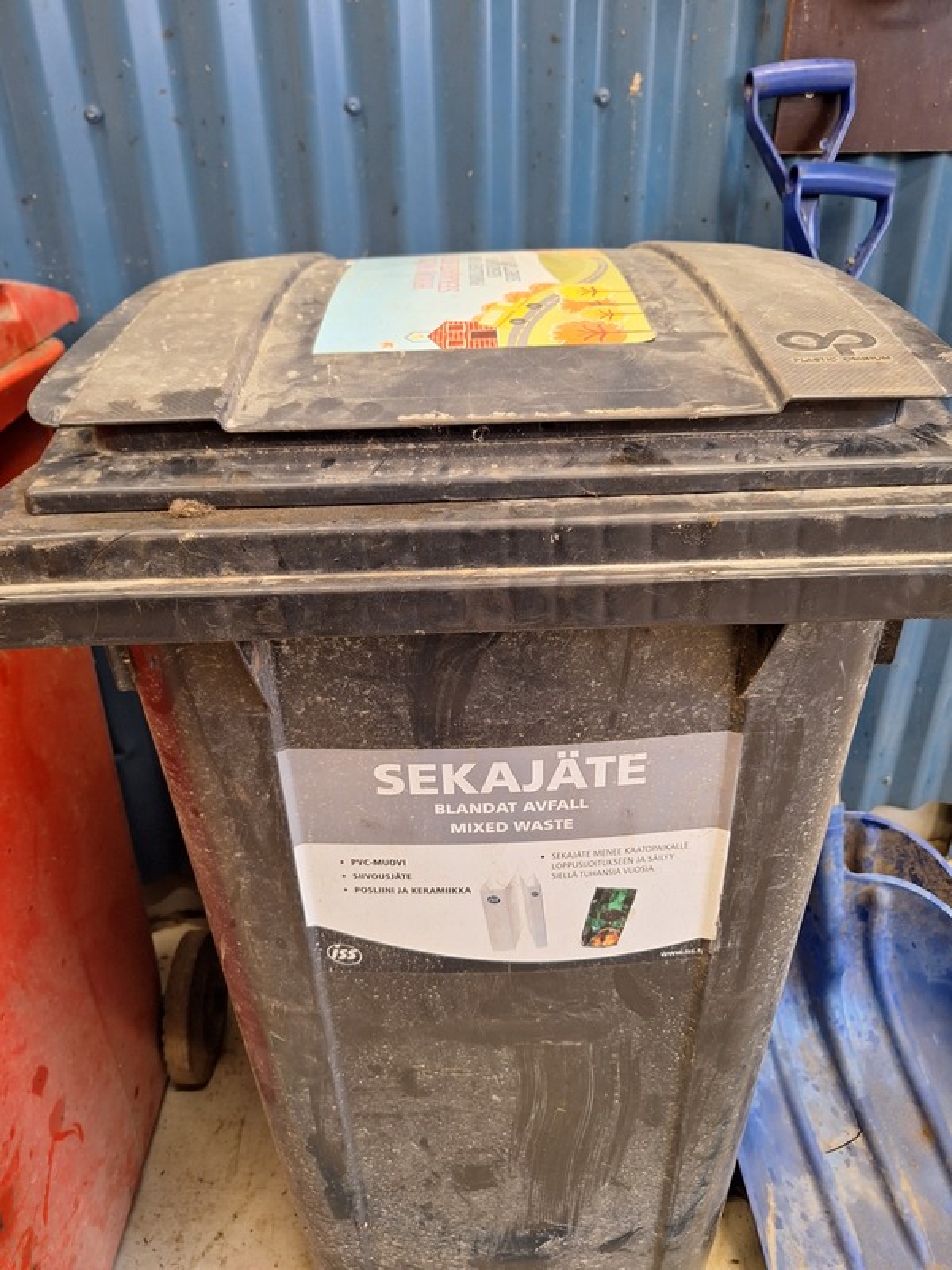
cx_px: 476
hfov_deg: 58.9
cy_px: 635
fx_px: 843
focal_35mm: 23
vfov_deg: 73.9
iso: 125
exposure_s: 1/50
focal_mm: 5.54
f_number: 1.8
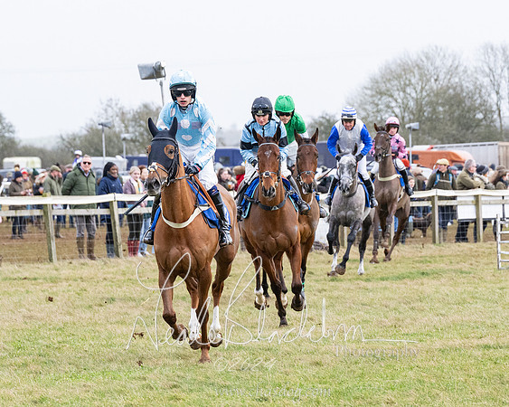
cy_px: 255
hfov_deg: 8.5
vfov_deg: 6.8
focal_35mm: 226
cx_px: 229
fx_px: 3406
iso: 800
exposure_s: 1/1250
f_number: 4
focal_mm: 98
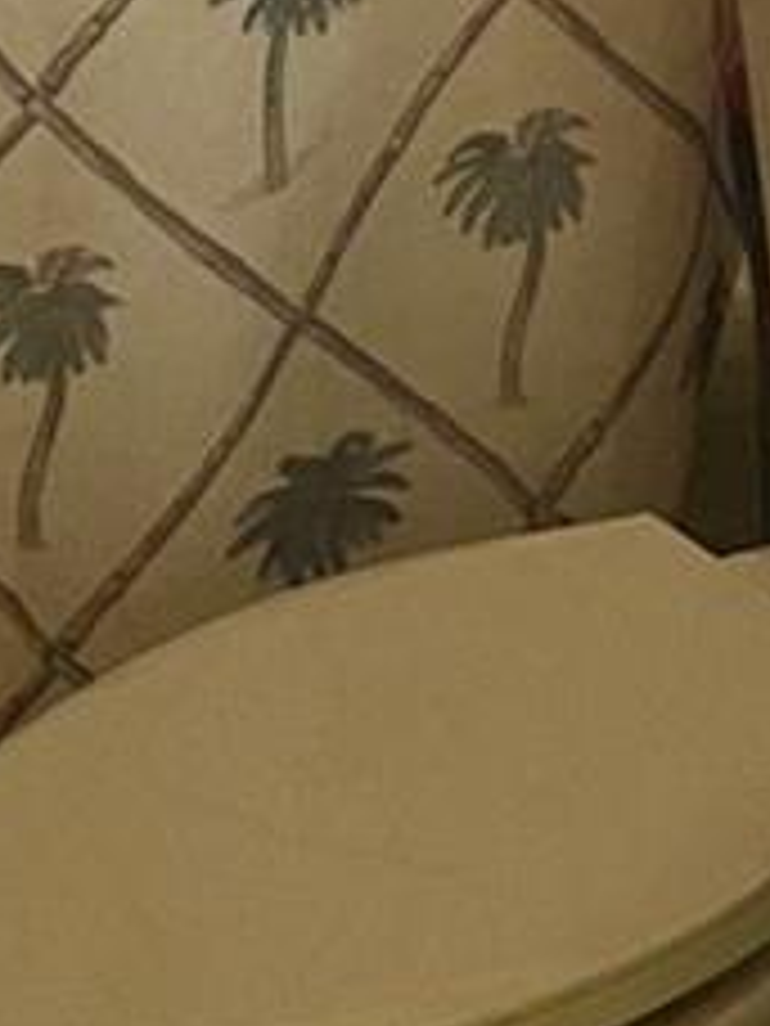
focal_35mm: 137
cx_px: 968
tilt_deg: -5.0
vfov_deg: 12.2
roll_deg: +1.4
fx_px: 4063
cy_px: -1224
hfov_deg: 10.6
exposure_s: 1/60
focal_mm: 4.25
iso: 500
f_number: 1.8
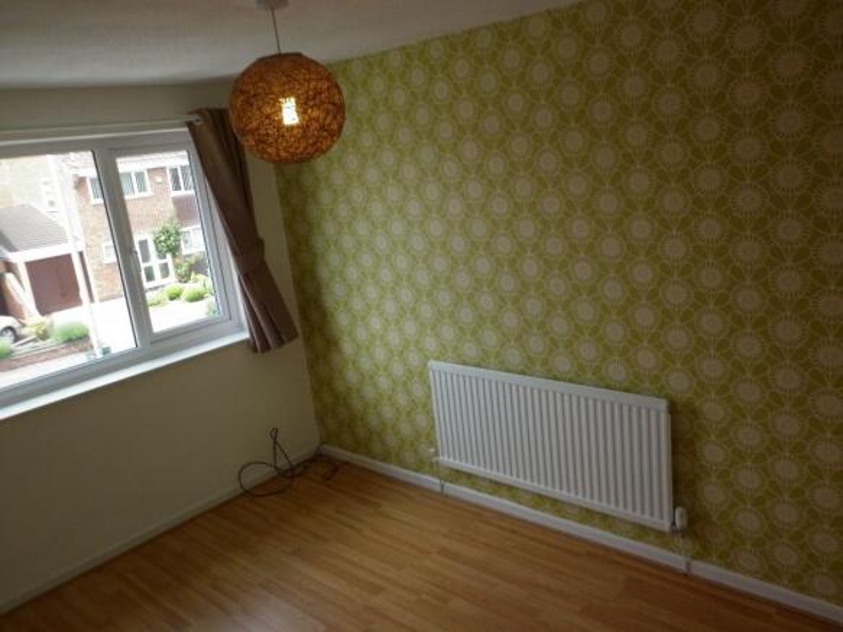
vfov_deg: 49.7
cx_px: 422
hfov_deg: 63.5
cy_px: 316
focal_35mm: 28
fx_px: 682
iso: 80
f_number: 2.8
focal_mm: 5
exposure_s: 1/125
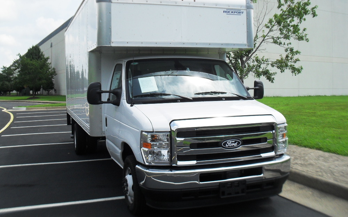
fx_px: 360
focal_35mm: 38
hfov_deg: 51.5
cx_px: 173
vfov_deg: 33.5
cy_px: 94
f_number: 8.4
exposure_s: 1/180
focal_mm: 6.3
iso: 100
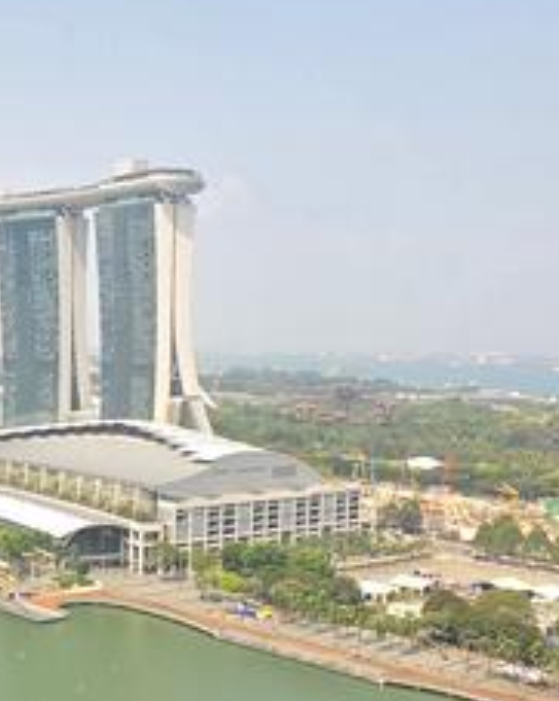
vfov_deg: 33.3
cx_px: -12
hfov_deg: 25.6
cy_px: 472
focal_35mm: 56
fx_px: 1160
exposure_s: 1/624
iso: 40
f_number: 1.9
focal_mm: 2.2
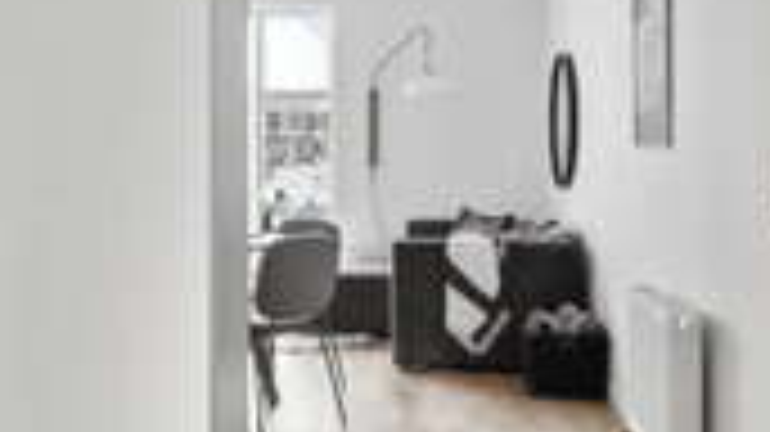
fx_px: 1026
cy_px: 166
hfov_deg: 40.6
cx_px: 257
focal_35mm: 50
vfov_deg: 23.7
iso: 200
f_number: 8
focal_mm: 13
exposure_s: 1/13
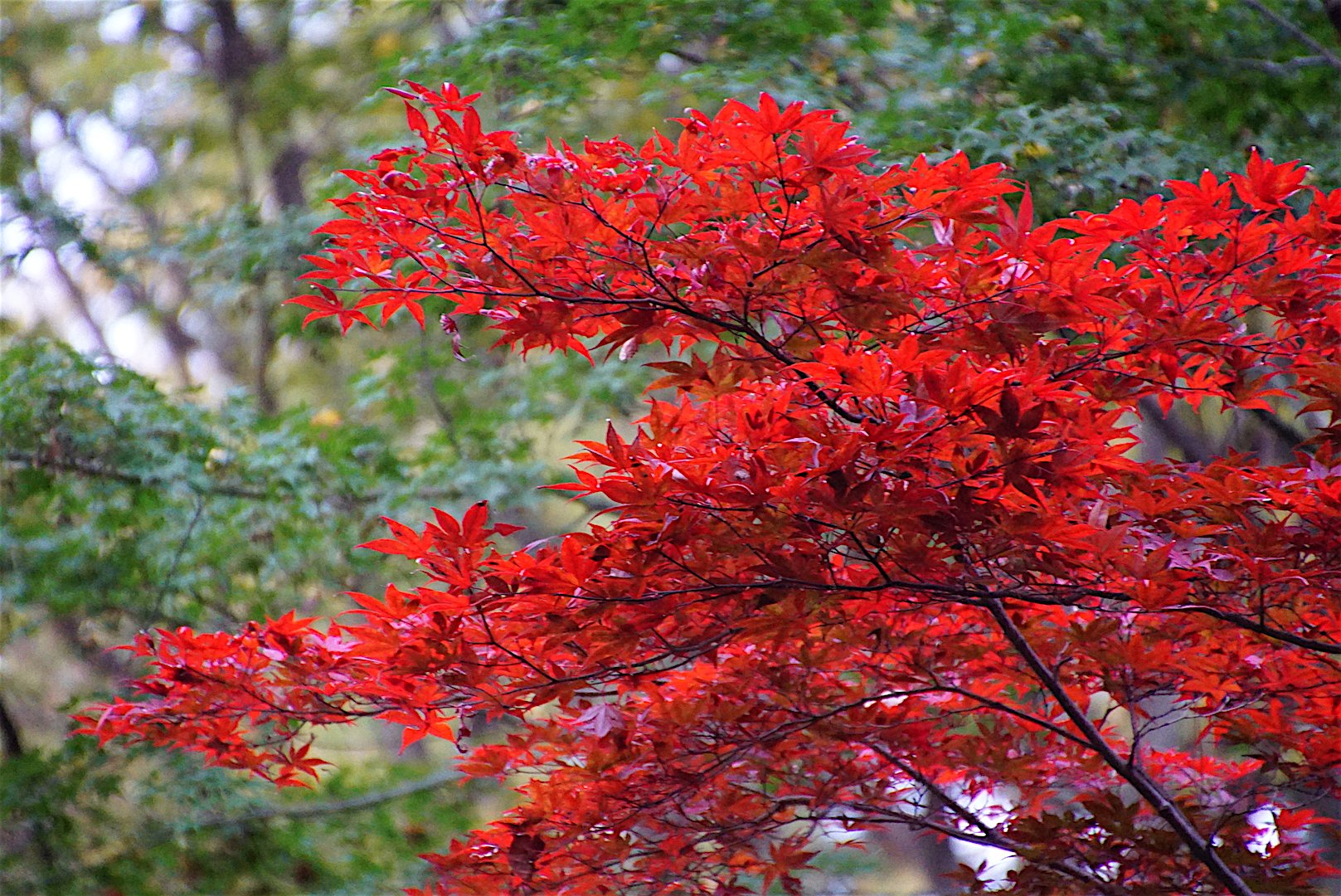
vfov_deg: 3.3
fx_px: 15653
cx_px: 670
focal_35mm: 420
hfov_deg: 4.9
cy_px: 448
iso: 3200
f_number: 6.3
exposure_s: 1/30
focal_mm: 280
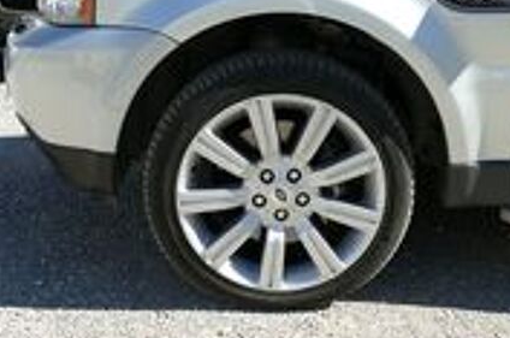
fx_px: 721
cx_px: 284
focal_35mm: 51
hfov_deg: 38.9
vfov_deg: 26.4
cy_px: 176
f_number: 3.2
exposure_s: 1/640
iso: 125
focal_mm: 16.24
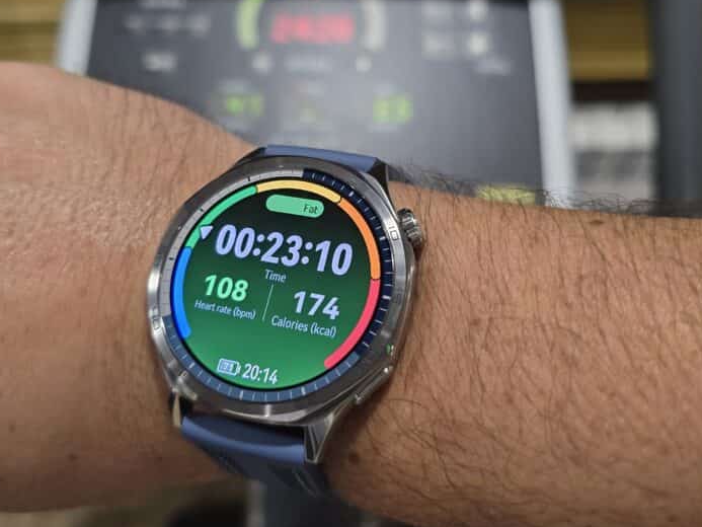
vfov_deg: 41.3
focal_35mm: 34
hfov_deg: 53.9
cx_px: 324
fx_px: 690
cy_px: 181
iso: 320
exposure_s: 1/100
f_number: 1.7
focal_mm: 6.3
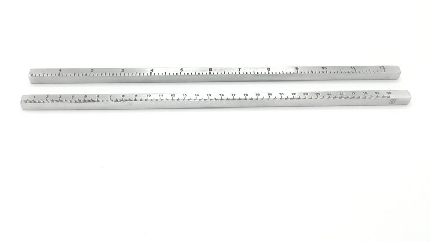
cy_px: 97
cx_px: 213
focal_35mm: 38
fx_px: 433
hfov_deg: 52.8
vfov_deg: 31.1
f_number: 2.2
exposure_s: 1/429
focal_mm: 3.83
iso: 50
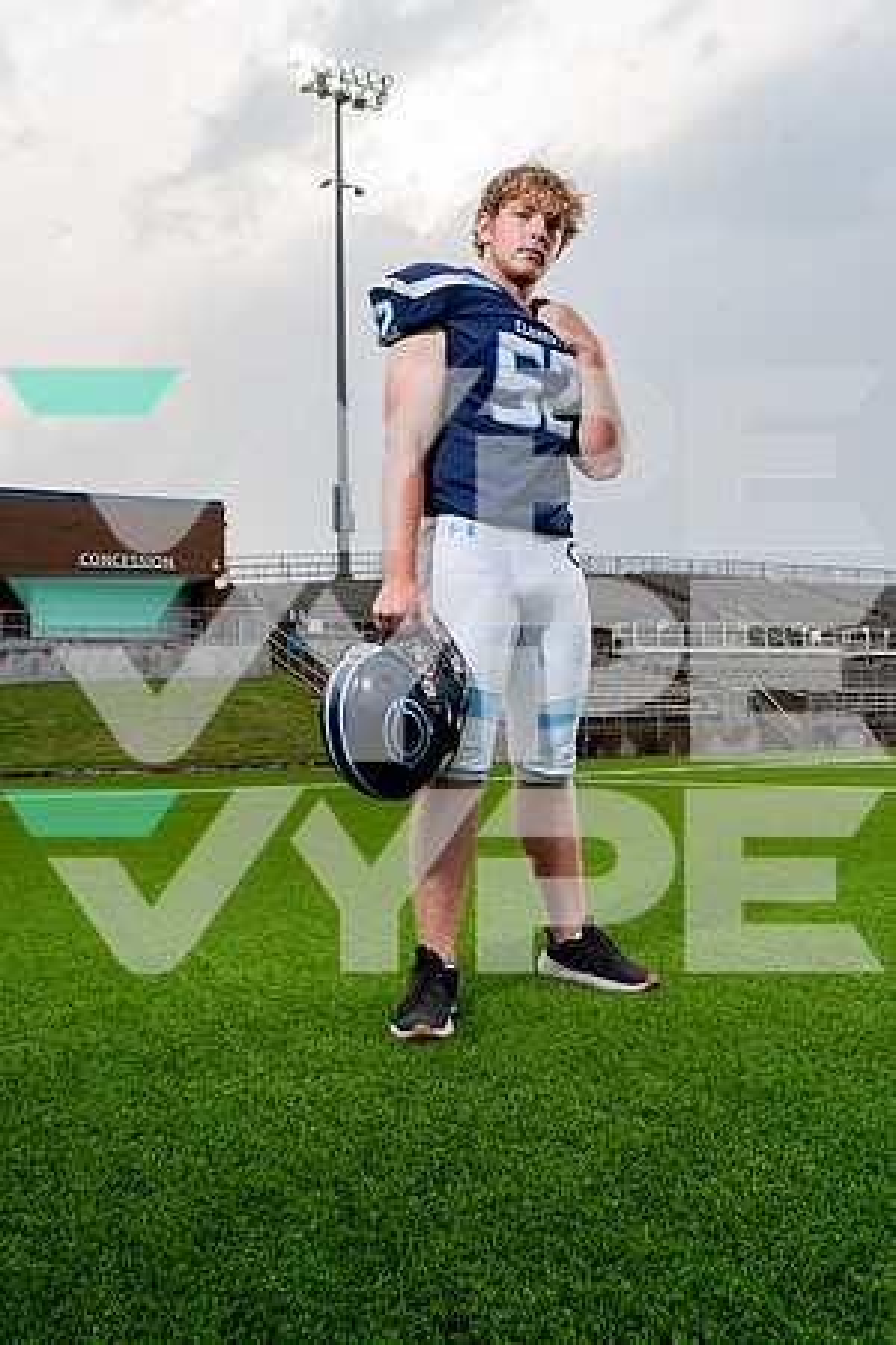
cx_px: 448
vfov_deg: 65.5
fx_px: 1045
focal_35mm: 28
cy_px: 672
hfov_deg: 46.4
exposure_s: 1/250
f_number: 7.1
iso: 160
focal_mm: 28
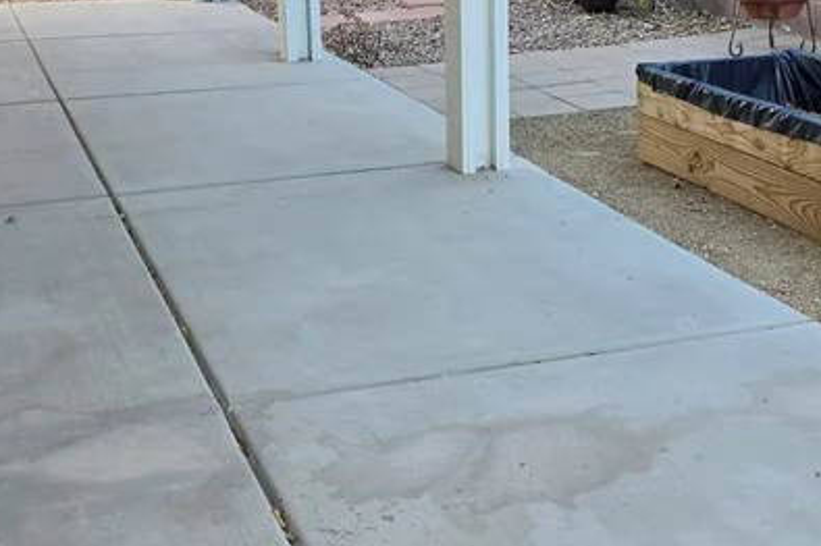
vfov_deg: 21.6
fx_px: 1413
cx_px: 457
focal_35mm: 62
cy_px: 98
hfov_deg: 32.4
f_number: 1.7
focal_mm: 6.3
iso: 64
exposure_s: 1/180
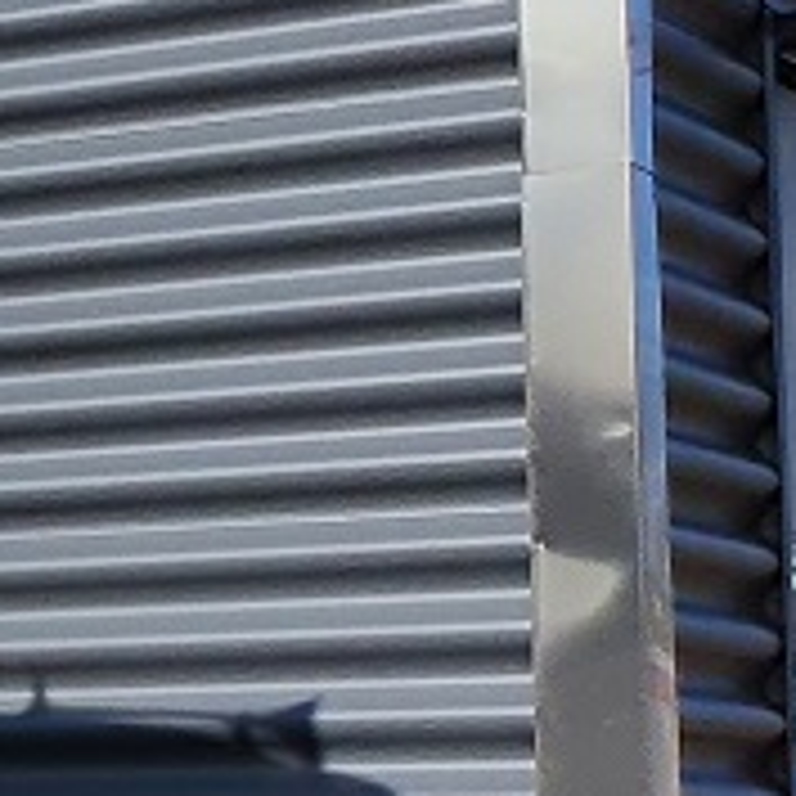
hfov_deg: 8.7
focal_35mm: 156
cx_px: -1772
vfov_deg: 11.2
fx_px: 4059
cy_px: 603
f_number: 2.4
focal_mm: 4.32
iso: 50
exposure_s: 1/4400
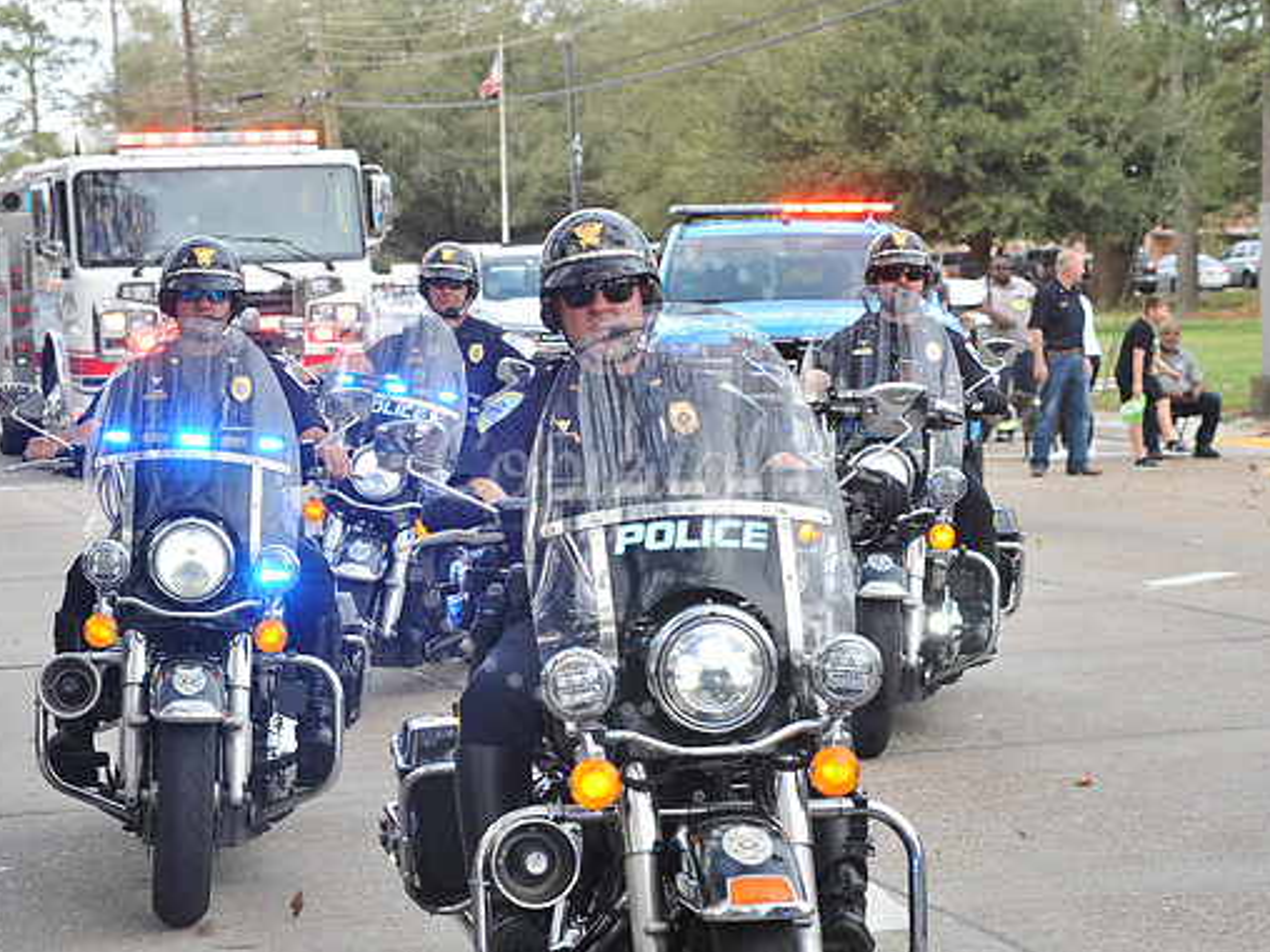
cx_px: 628
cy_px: 475
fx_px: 3706
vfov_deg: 14.6
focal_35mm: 101
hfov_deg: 19.4
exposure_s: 1/100
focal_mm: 92
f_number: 8
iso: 200
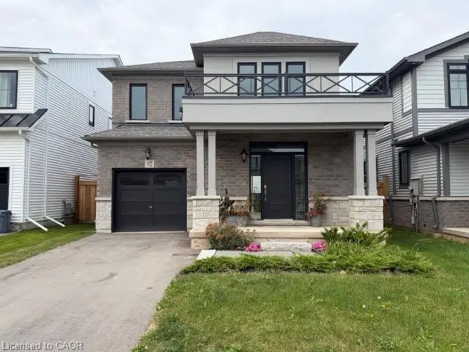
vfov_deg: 56.8
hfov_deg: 71.6
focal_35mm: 24
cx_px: 234
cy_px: 176
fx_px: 325
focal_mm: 6.76
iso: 100
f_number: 1.78
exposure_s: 1/2611
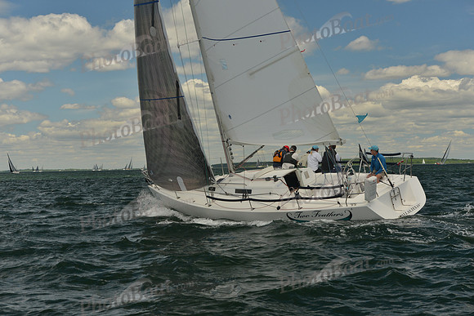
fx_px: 922
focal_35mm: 70
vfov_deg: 19.5
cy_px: 158
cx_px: 237
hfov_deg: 28.8
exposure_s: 1/800
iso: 400
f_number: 6.3
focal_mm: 70
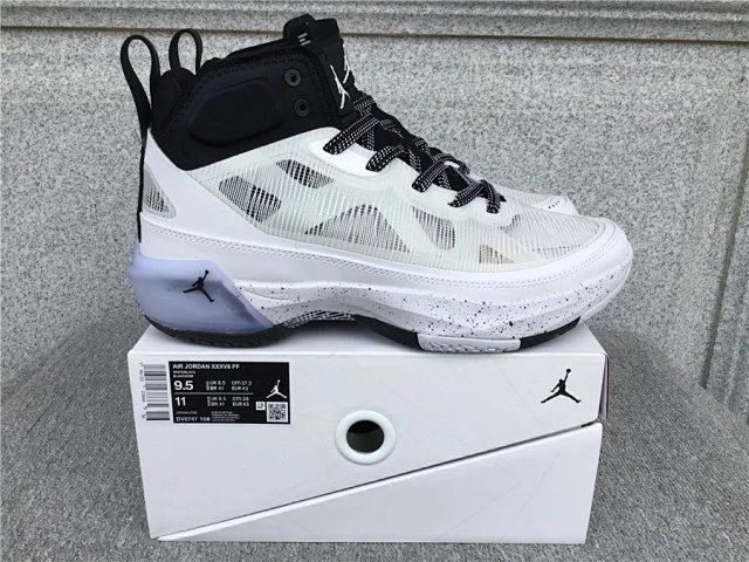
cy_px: 281
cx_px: 374
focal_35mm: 31
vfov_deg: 45.4
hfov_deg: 58.4
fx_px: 671
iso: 25
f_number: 2.4
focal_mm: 3.3
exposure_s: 1/436
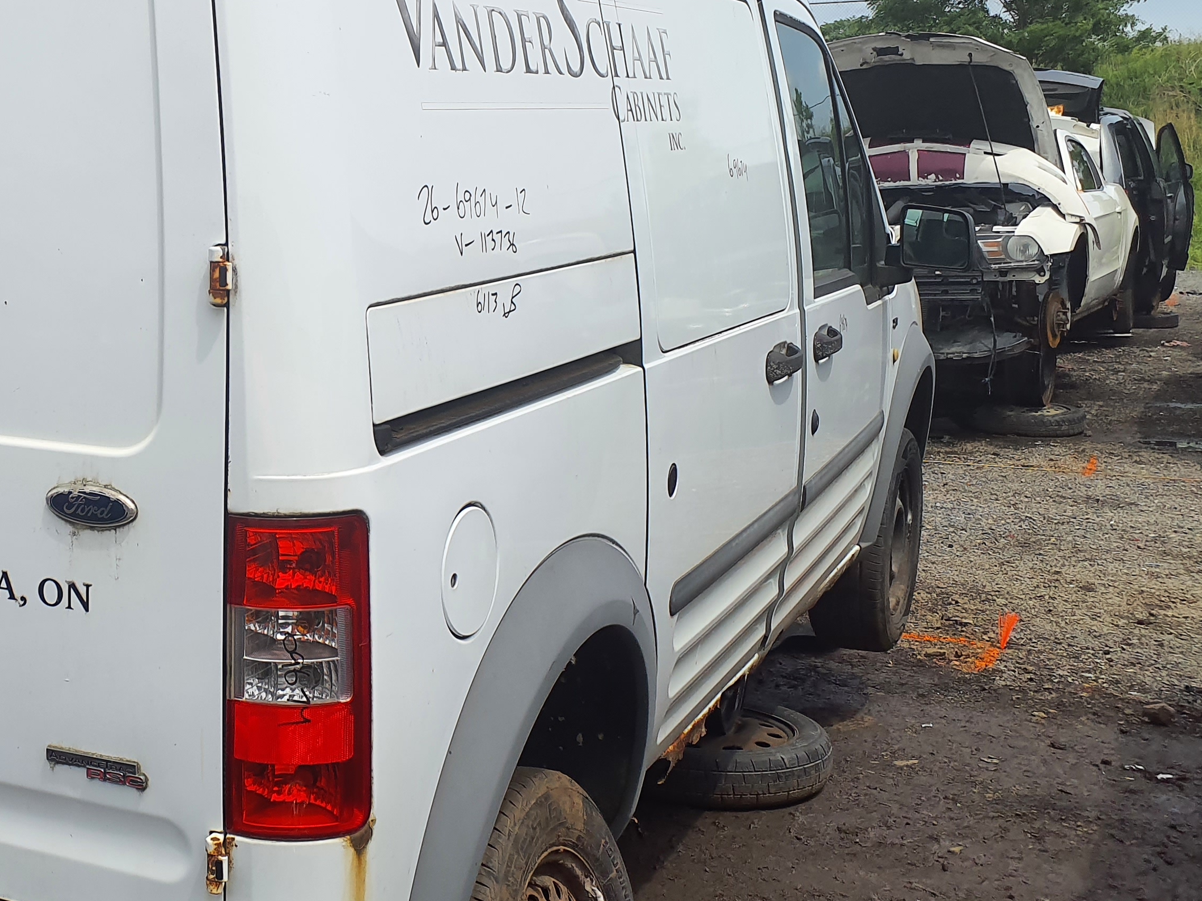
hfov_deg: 36.7
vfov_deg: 29.6
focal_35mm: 49
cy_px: 372
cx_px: 141
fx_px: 1701
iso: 40
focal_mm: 3.58
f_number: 1.9
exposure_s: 1/2080
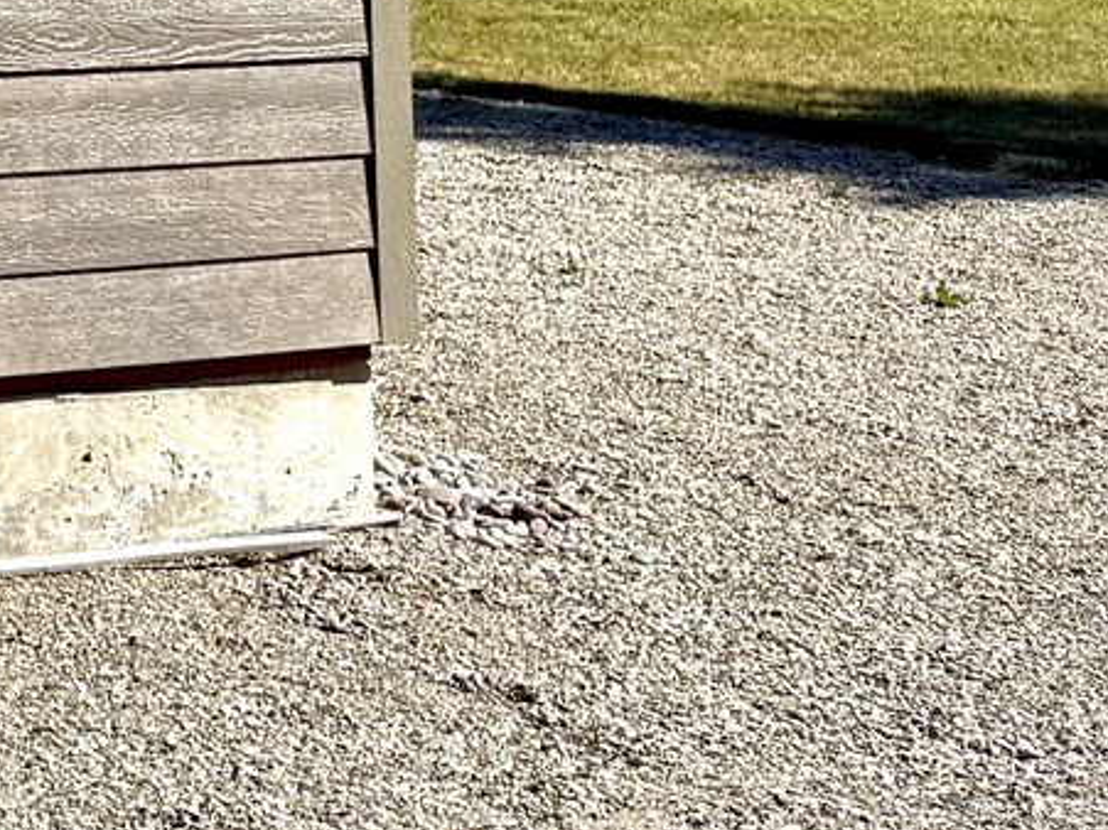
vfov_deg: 12.8
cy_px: -430
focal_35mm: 109
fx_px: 3488
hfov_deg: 14.7
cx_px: -1128
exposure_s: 1/5814
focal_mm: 6.76
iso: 80
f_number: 1.78
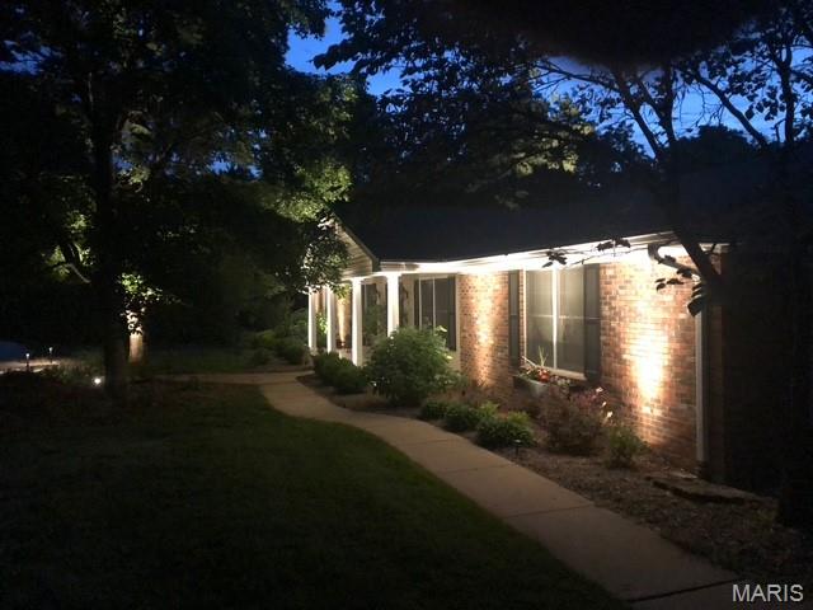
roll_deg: +0.7
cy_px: 305
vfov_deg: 49.7
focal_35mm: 28
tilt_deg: -0.8
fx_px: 658
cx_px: 406
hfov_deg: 63.4
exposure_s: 1/15
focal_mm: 3.99
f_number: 1.8
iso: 640
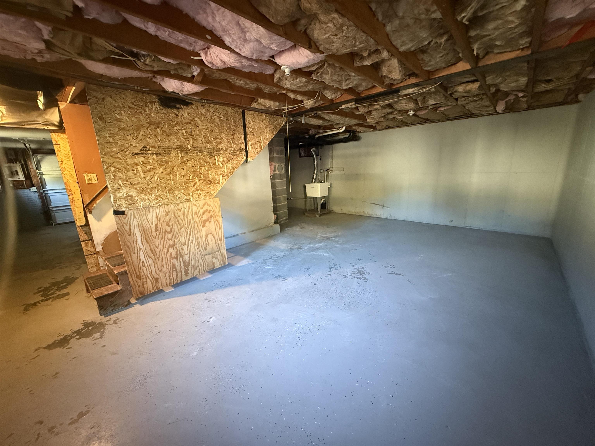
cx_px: 298
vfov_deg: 85.7
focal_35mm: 14
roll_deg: +2.8
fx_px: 241
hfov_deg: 102.1
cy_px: 223
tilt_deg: -12.7
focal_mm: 2.22
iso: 1250
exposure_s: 1/60
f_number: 2.2
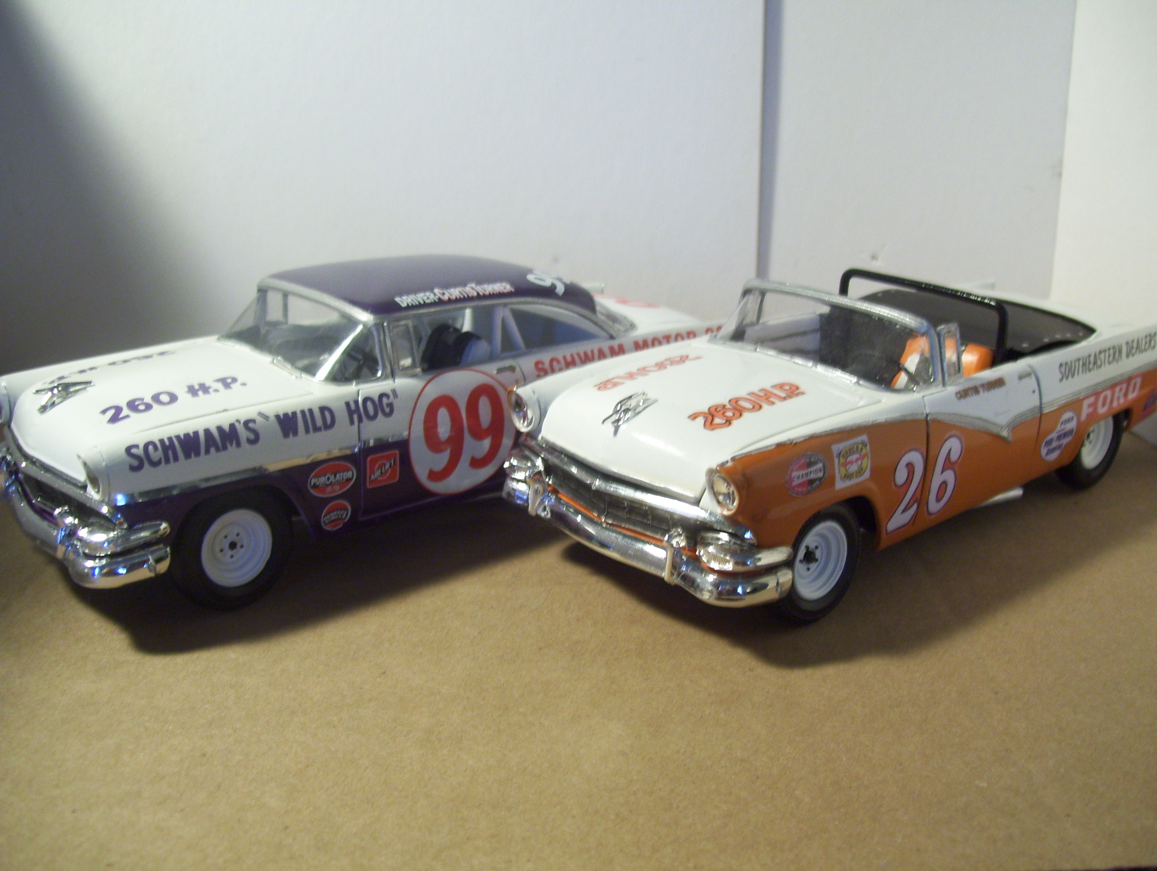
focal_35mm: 36
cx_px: 578
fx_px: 1205
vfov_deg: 39.7
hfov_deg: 51.3
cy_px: 436
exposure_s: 1/10
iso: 160
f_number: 2.7
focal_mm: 6
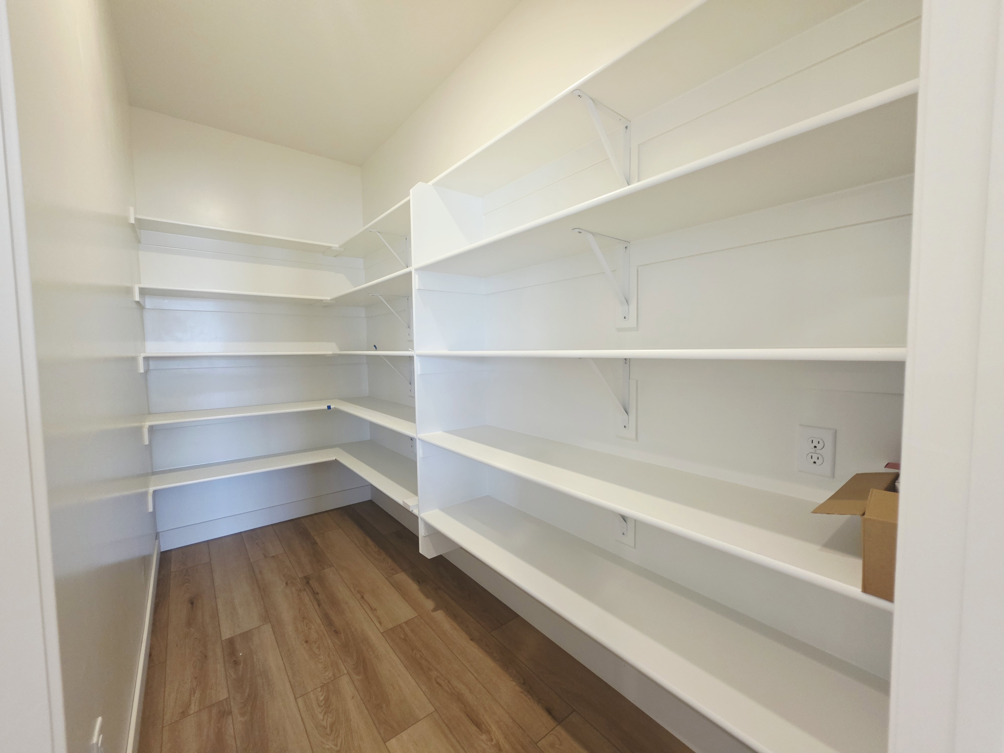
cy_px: 376
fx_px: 377
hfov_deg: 106.2
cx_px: 502
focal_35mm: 13
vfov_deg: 89.9
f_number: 1.9
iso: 200
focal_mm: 2.2
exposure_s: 1/120
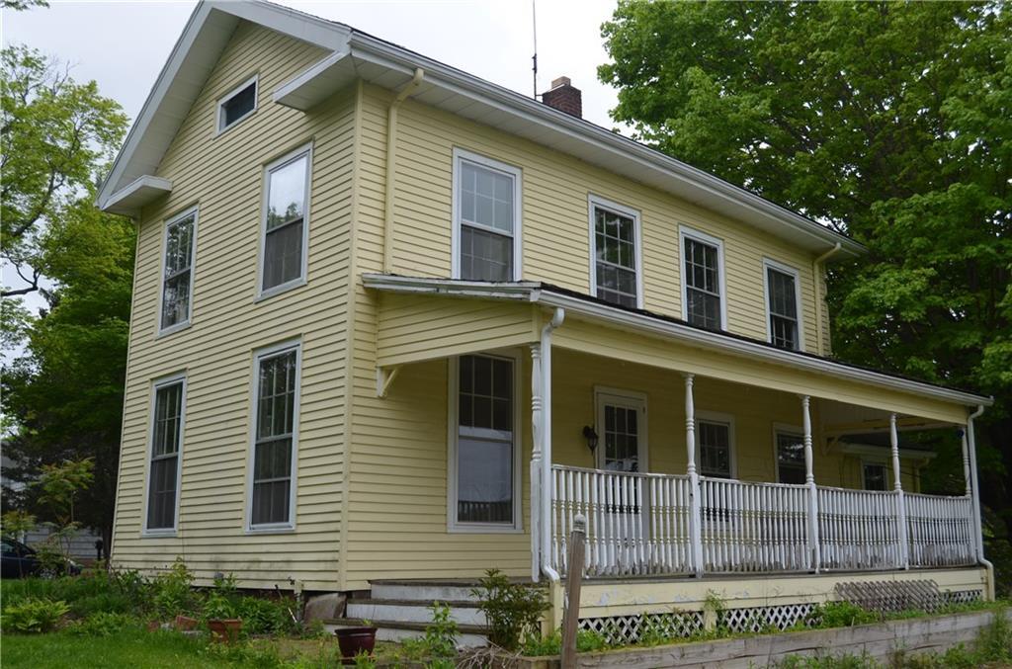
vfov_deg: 36.7
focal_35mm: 36
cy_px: 334
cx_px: 506
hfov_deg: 53.3
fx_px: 1009
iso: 100
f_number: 6.3
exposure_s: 1/160
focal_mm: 24
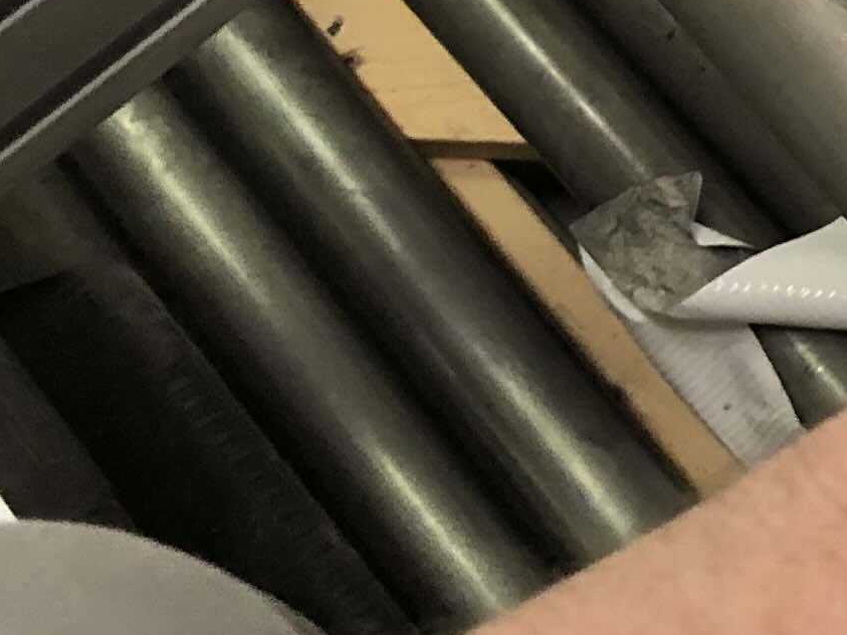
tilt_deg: -63.0
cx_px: 1798
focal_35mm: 134
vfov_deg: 10.6
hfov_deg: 12.6
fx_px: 3278
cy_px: -390
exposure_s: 1/15
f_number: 1.8
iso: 64
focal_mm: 4
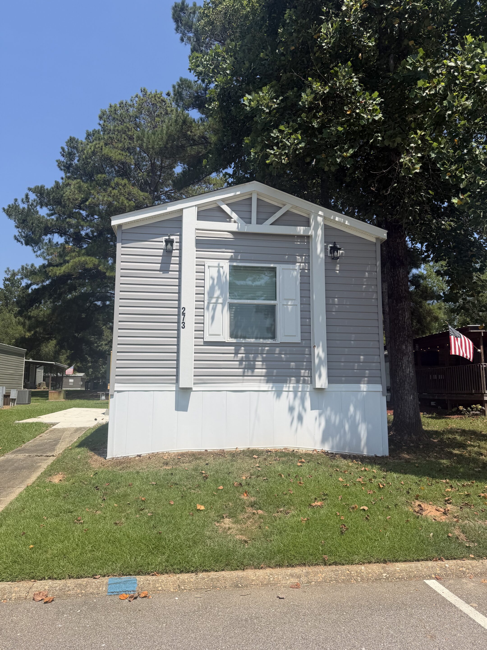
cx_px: 244
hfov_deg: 56.8
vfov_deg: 71.6
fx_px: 450
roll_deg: +0.4
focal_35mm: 24
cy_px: 325
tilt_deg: +9.3
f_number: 1.78
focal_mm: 6.76
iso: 80
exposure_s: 1/4975
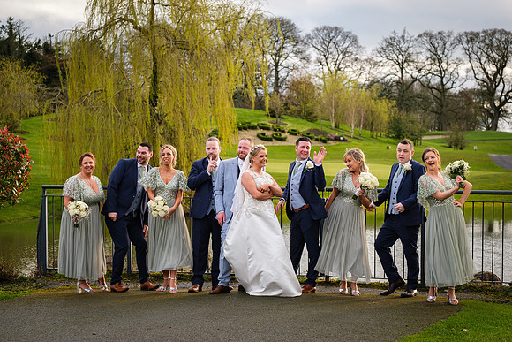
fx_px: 1161
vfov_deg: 16.7
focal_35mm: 82
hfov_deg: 24.9
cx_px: 253
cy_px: 171
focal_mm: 50
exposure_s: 1/400
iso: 160
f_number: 2.8
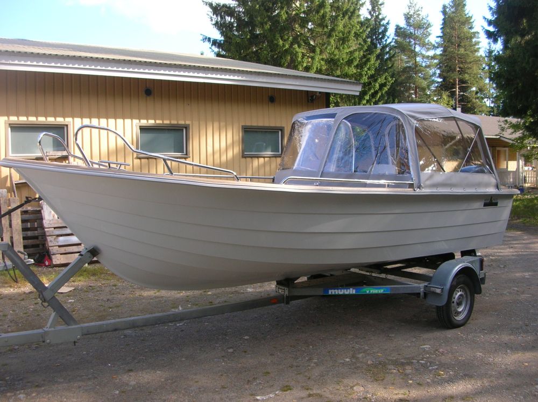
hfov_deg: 50.2
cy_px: 201
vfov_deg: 38.6
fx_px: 575
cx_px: 269
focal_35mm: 37
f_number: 2.9
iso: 50
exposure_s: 1/228
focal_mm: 6.2
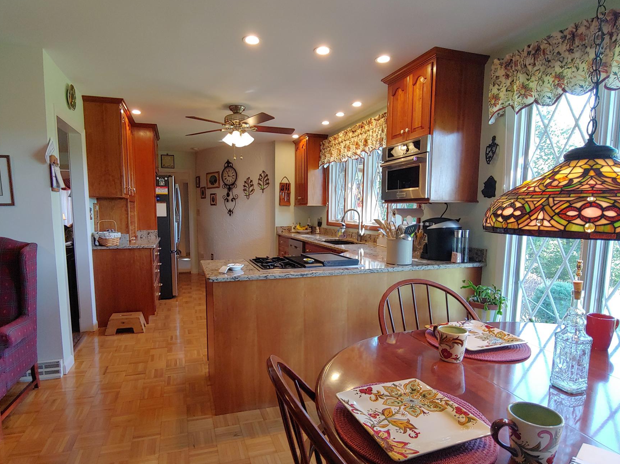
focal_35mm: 19
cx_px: 285
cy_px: 248
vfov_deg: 68.6
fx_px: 340
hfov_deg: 84.5
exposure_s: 1/40
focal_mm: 2.18
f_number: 1.9
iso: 100
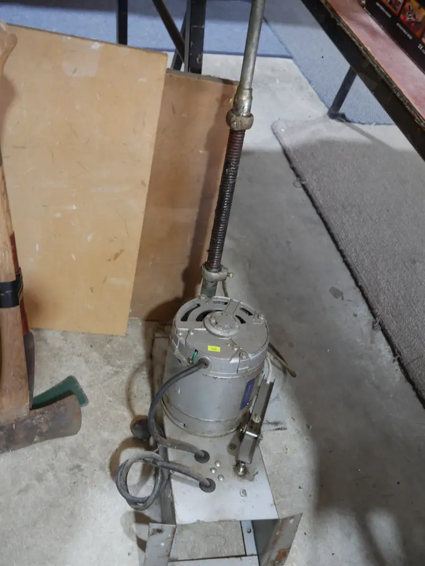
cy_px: 283
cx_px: 212
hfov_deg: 39.7
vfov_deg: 51.3
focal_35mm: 36
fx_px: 589
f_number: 4
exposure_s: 1/60
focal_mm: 18
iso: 640
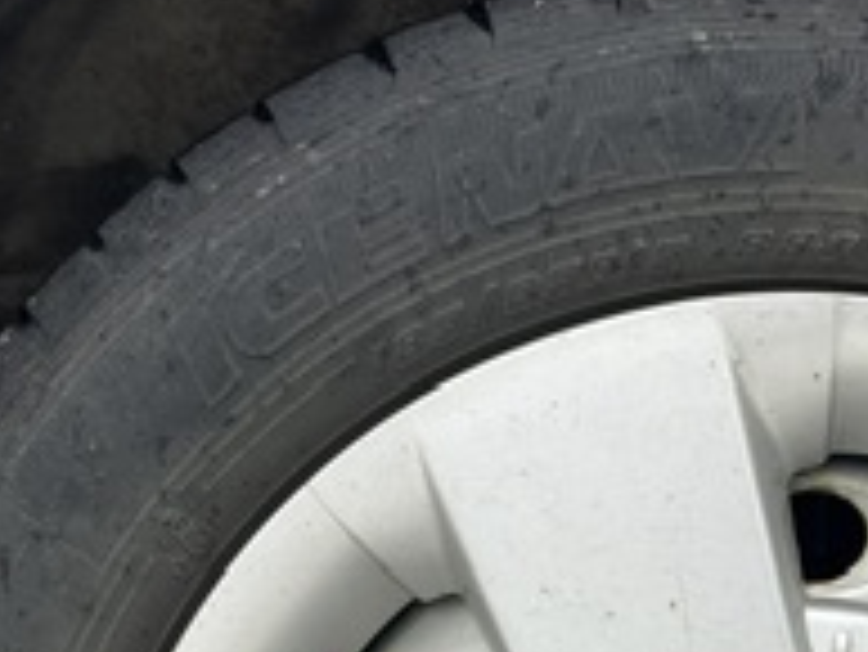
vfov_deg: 16.0
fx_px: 2158
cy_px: 935
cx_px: 670
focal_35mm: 86
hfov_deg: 22.5
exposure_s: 1/100
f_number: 1.6
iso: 80
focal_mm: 5.1
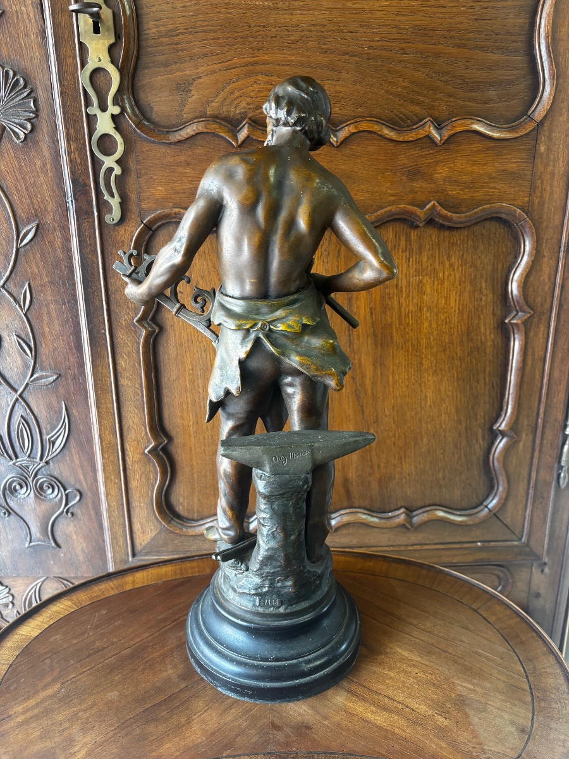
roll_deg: +0.1
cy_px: 380
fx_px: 570
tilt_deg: -17.7
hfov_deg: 53.1
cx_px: 284
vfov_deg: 67.3
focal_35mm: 26
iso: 160
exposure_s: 1/50
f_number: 1.6
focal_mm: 5.96
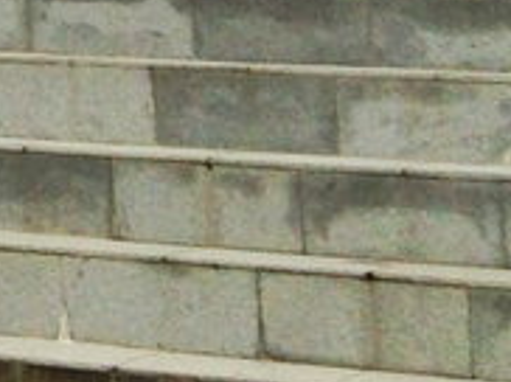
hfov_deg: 7.8
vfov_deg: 6.4
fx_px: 3214
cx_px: -1078
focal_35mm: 218
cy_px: -600
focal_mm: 4.12
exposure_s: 1/4184
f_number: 2.4
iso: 50
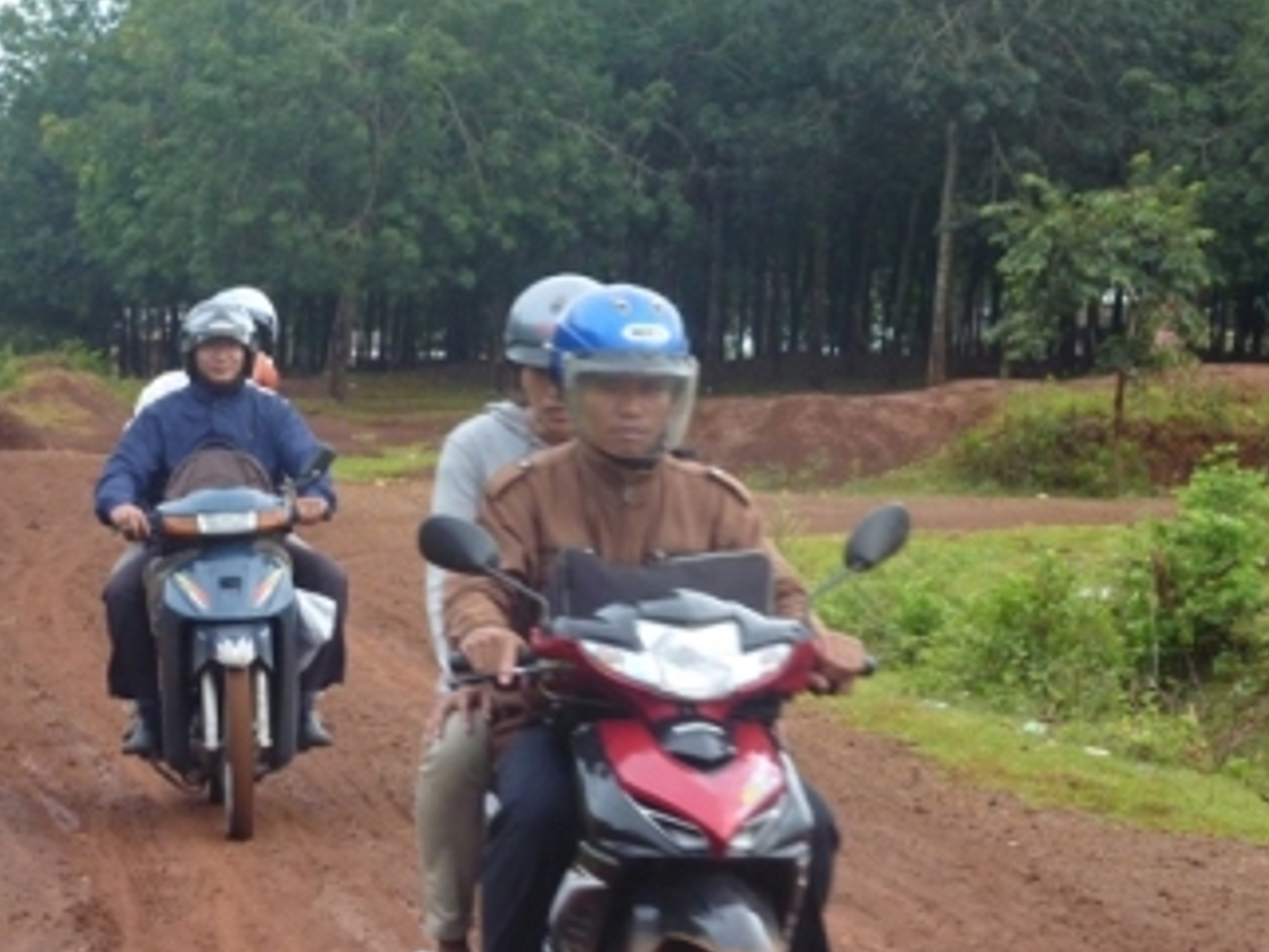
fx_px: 4914
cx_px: 522
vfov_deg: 11.1
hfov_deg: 14.7
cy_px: 442
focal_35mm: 134
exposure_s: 1/100
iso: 200
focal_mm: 15.8
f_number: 4.3
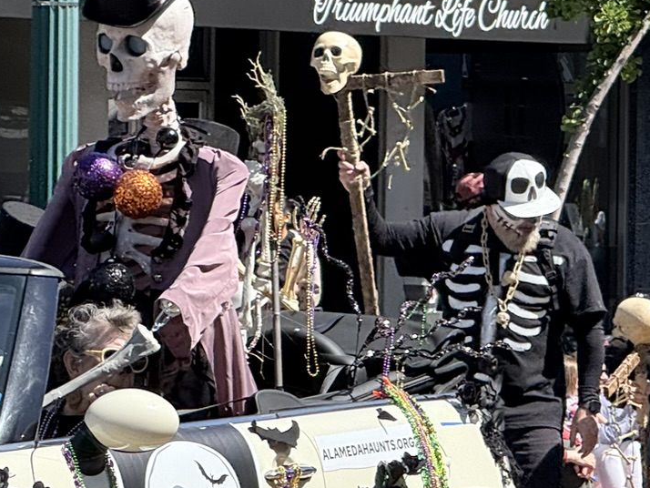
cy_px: 452
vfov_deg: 4.3
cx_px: -144
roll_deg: -0.2
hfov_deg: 5.7
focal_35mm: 344
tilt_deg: -2.0
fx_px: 6462
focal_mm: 15.66
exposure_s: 1/891
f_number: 2.8
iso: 64
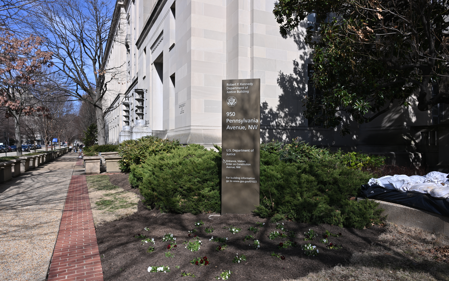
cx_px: 220
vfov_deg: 49.3
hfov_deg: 72.5
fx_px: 306
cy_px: 142
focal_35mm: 25
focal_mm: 24
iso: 64
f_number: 8
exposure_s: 1/250
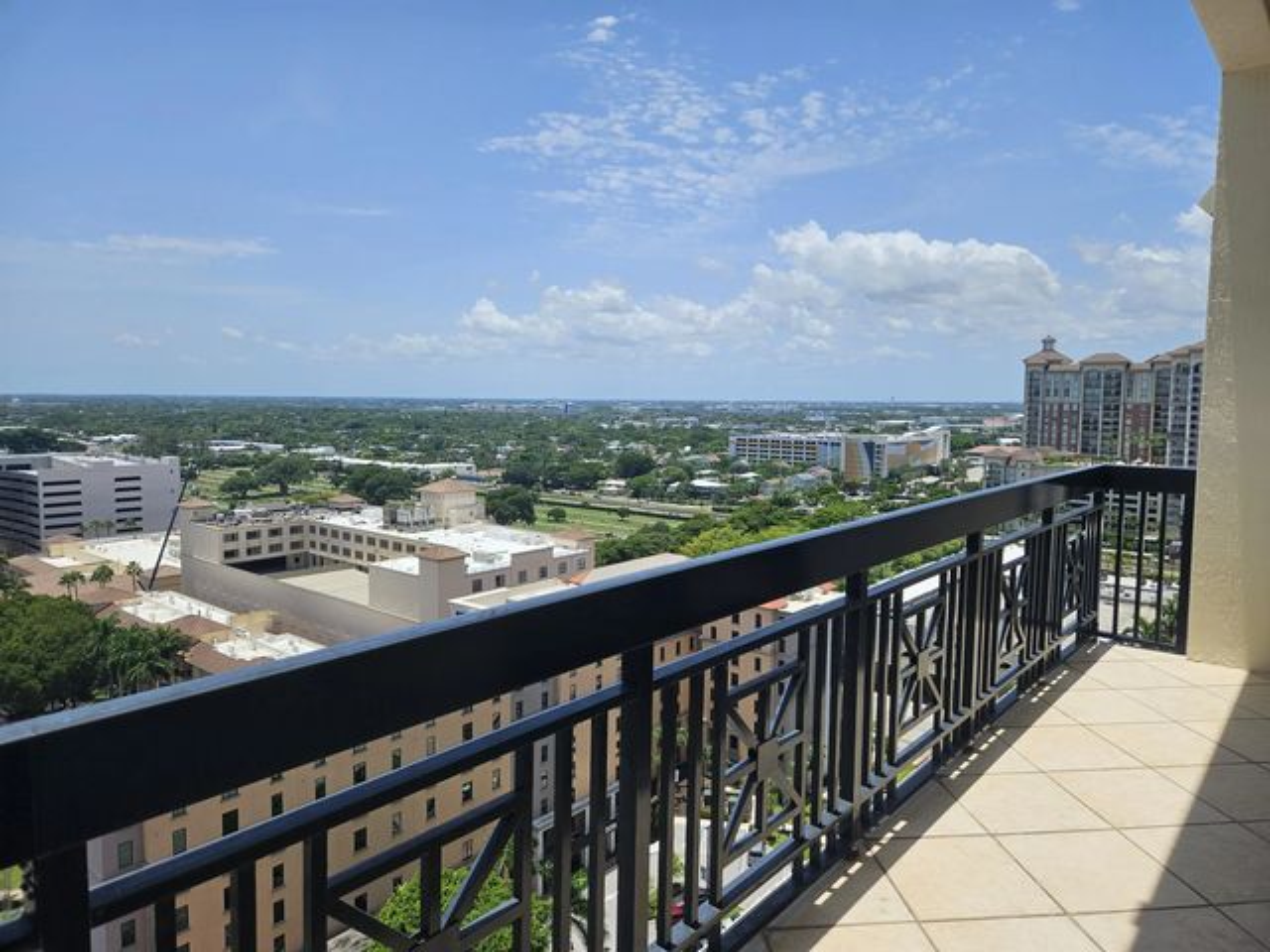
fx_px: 844
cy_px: 476
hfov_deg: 73.9
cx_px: 635
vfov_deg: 58.9
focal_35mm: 23
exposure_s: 1/2621
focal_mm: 5.4
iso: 25
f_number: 1.8
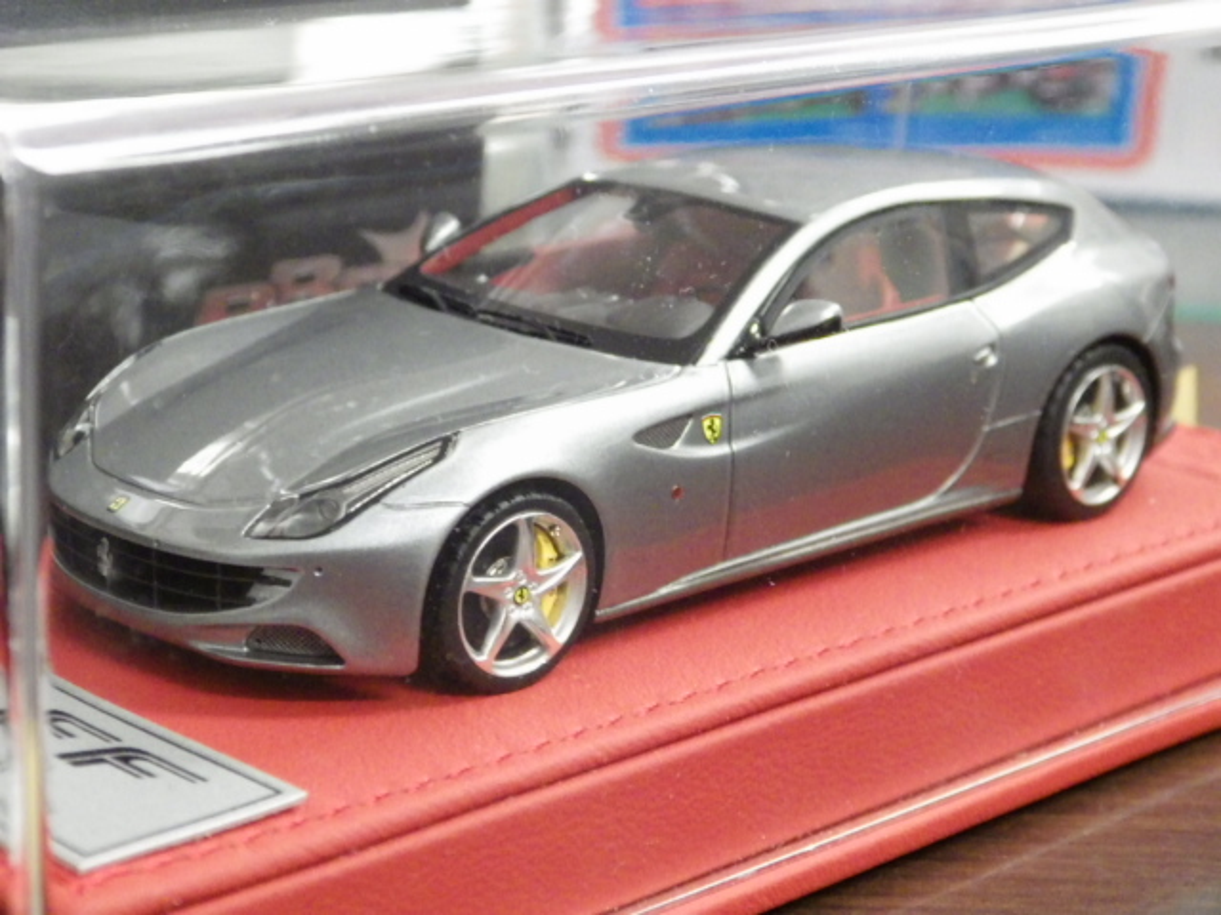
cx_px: 610
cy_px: 458
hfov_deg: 22.5
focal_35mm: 87
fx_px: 3069
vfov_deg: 17.0
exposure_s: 1/30
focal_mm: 15.6
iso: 1600
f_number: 4.4
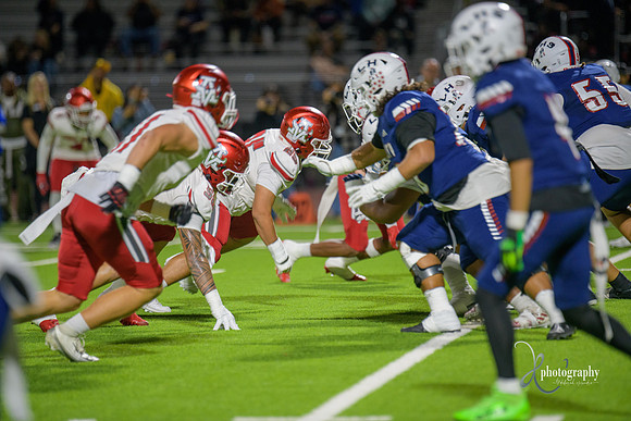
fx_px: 5259
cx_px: 316
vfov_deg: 4.6
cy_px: 210
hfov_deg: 6.9
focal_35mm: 300
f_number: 2.8
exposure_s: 1/250
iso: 1250
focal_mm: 300
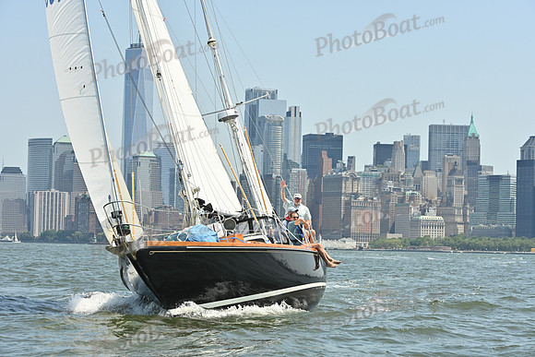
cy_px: 178
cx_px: 268
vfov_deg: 14.0
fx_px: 1457
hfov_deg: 20.8
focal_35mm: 98
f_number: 8
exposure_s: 1/1250
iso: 320
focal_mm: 98
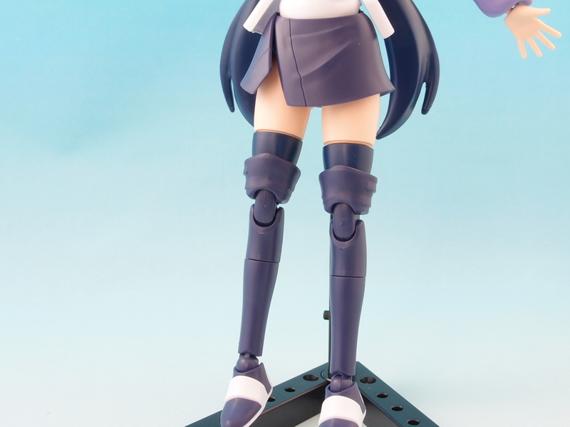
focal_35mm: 41
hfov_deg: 45.8
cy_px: 214
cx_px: 285
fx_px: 675
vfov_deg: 35.1
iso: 100
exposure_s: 1
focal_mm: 8.99
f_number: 8
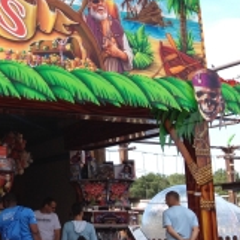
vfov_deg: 18.1
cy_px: 119
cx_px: -79
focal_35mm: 96
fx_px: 753
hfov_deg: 17.0
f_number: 2.4
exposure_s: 1/849
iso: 80
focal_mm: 4.28
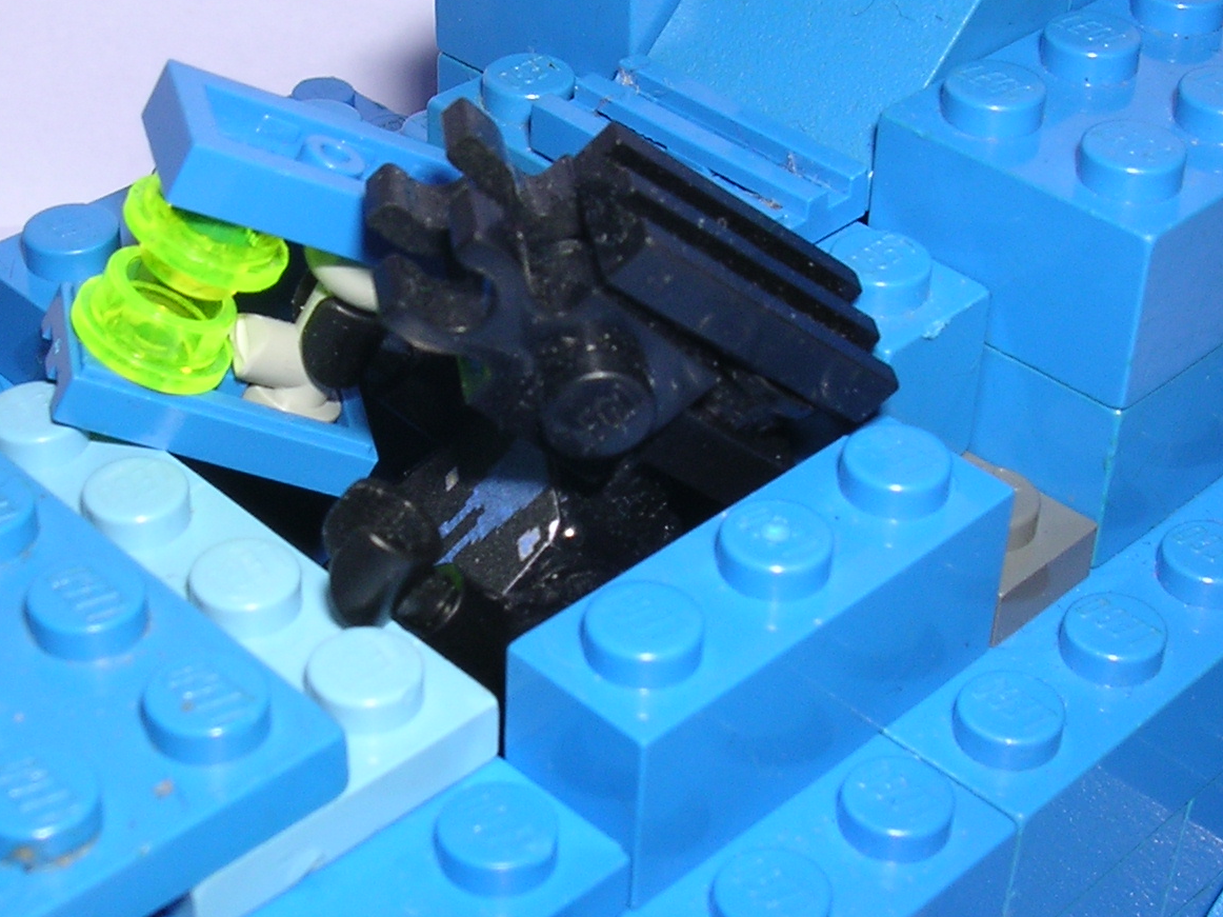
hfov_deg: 28.9
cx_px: 507
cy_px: 405
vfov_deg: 21.9
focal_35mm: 67
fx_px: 2367
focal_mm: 5.8
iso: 100
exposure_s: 1/60.1
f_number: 5.6
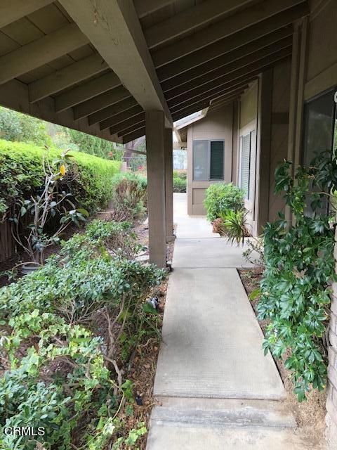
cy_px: 225
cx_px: 168
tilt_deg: -10.2
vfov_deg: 63.4
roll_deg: +0.3
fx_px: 363
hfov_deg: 49.7
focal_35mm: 28
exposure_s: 1/120
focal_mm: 3.99
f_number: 1.8
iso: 40
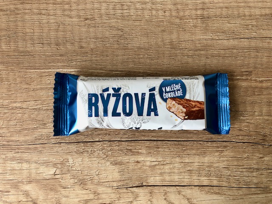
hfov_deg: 63.4
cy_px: 102
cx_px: 136
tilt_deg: -88.1
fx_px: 220
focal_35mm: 28
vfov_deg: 49.7
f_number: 1.8
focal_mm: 4
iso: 25
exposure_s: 1/30
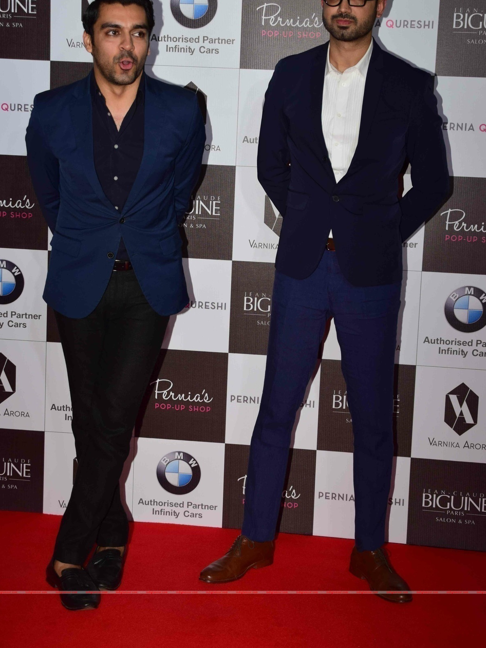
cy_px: 276
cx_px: 247
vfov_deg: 28.9
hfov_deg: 21.9
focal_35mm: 67
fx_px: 1254
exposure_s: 1/160
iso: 400
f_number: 5.6
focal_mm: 38
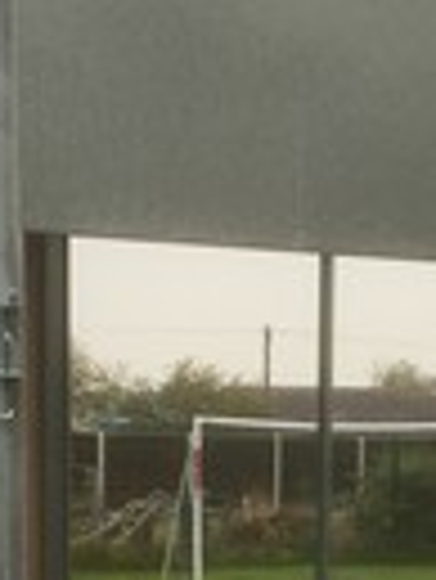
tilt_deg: -8.8
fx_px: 2012
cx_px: 328
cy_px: 767
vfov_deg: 15.6
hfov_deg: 12.3
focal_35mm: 120
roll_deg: -0.8
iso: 32
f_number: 2.2
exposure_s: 1/50
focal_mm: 4.15
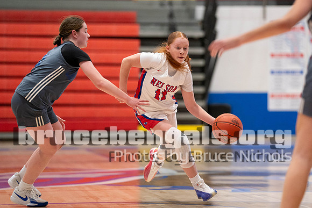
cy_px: 87
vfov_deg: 6.4
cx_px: 182
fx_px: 1860
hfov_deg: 9.6
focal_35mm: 215
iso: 5000
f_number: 2.8
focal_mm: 182
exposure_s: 1/1000
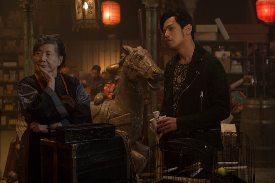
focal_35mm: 70
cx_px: 138
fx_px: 534
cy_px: 92
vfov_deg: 19.4
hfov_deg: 28.9
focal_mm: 70
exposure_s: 1/100
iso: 1600
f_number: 3.5
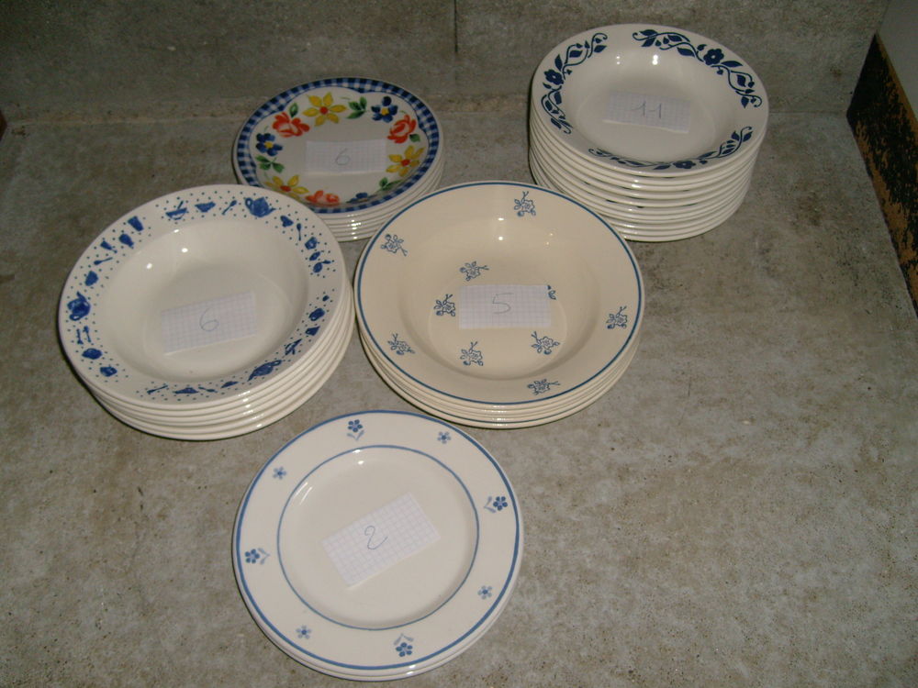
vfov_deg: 40.7
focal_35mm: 35
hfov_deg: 52.6
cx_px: 459
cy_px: 344
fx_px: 928
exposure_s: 1/45
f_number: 2.8
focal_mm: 5.8
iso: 100
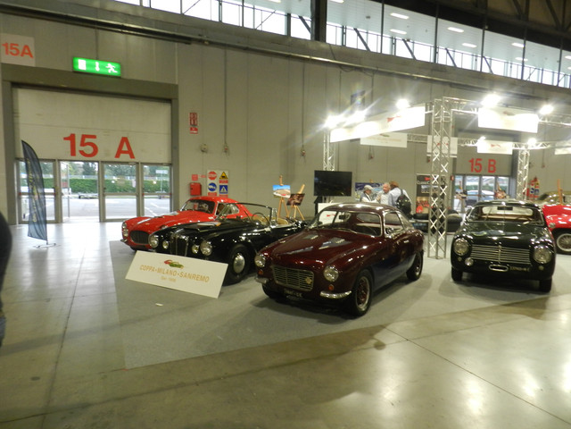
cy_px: 214
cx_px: 286
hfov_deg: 73.9
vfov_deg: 58.9
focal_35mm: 23
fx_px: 379
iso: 360
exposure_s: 1/30
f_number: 3.4
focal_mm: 4
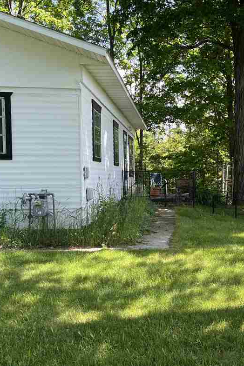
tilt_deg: -3.2
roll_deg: -0.4
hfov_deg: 29.3
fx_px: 448
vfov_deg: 44.5
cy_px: 193
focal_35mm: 44
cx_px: 217
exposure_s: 1/497
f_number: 1.6
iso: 50
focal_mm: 5.1
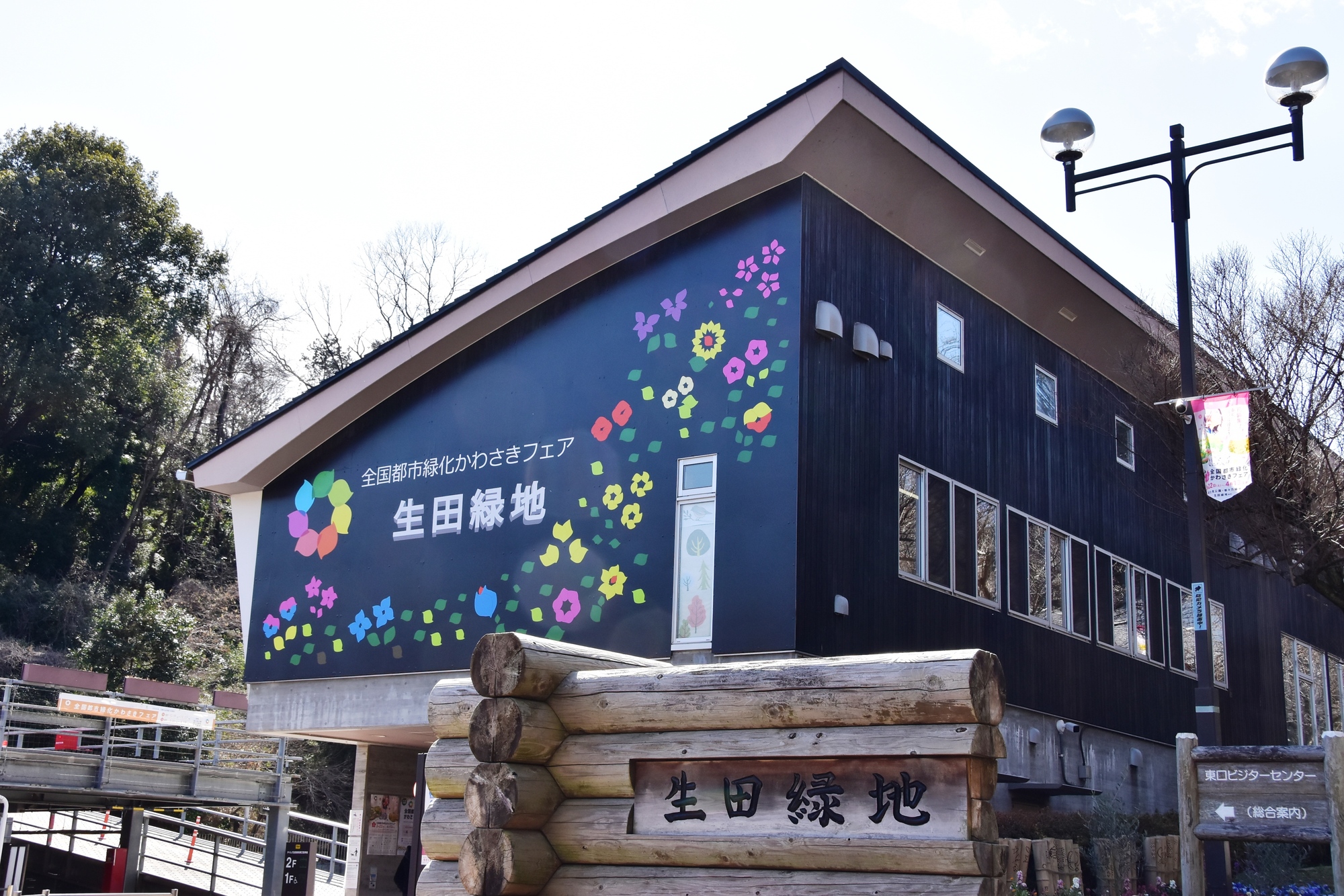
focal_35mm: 44
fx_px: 1624
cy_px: 448
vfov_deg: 30.9
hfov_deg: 45.0
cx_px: 672
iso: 400
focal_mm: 29
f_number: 10
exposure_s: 1/320
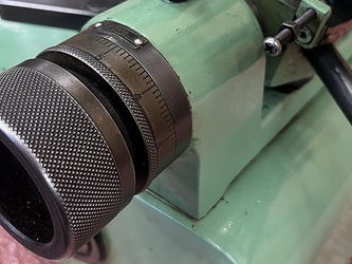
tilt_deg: -33.7
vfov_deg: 28.5
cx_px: 220
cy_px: 52
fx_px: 509
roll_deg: -0.6
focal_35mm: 50
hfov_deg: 37.9
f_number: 1.6
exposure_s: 1/60
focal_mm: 5.1
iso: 200
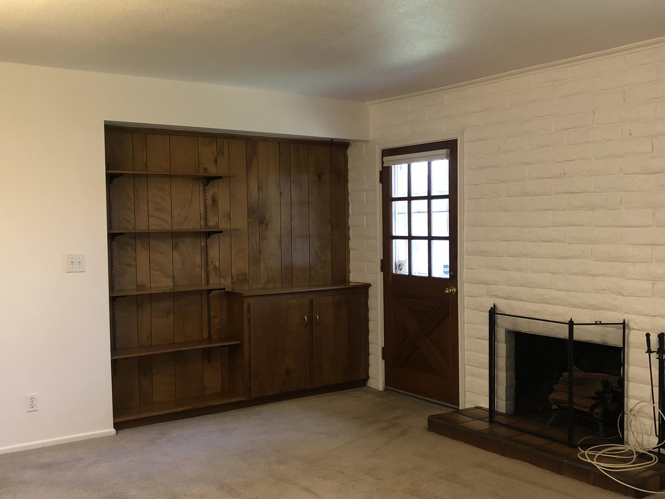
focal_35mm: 38
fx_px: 730
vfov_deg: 37.7
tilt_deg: -3.3
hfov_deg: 48.9
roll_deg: +0.5
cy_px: 262
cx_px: 363
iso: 80
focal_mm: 3.99
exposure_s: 1/15
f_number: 1.8
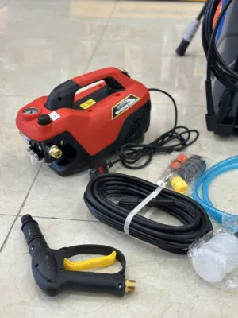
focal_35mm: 48
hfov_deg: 30.3
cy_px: 159
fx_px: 440
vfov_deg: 39.7
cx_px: 119
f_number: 1.78
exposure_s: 1/132
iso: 64
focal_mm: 6.86
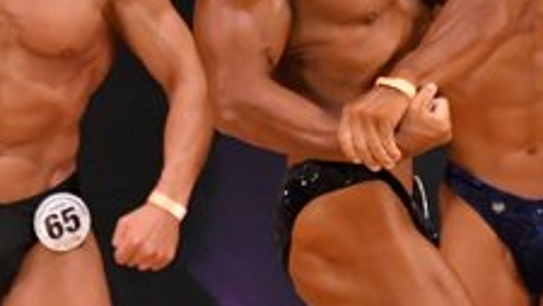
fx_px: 14814
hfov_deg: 2.1
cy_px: 239
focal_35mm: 1028
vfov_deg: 1.2
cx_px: 42
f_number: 5.6
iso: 5600
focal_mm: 190
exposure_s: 1/400
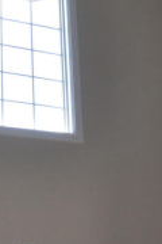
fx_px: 506
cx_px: 26
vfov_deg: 26.4
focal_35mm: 75
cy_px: 205
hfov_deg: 18.0
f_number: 5.6
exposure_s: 1/125
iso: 400
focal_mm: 12
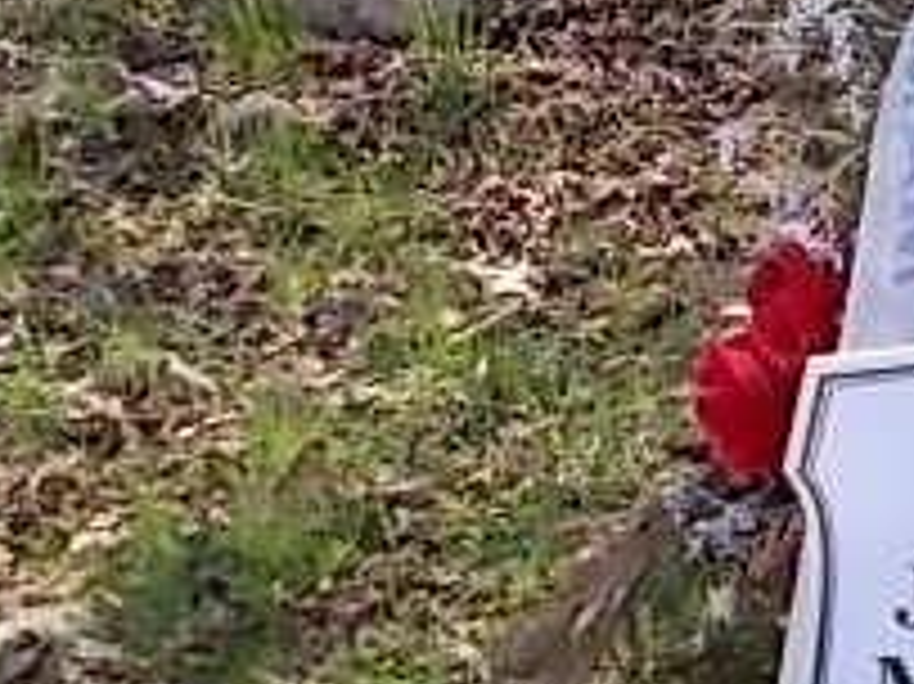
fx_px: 2164
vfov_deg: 17.7
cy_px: 72
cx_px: 1166
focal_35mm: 82
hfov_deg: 21.7
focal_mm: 4.6
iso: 80
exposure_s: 1/320
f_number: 3.2
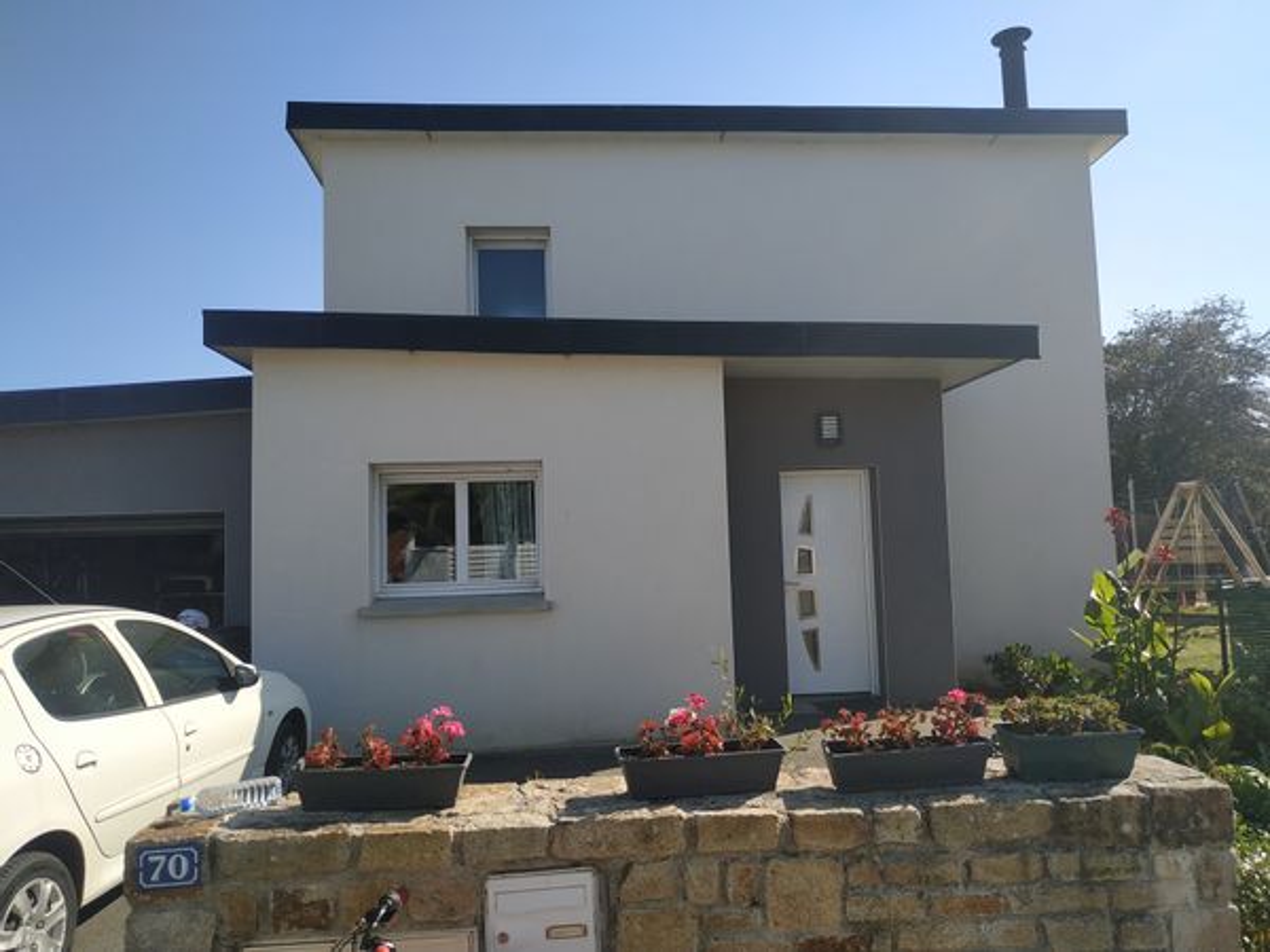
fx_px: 881
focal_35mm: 24
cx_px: 635
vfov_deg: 56.8
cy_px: 476
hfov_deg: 71.6
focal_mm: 3.94
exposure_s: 1/2863
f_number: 1.9
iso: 200
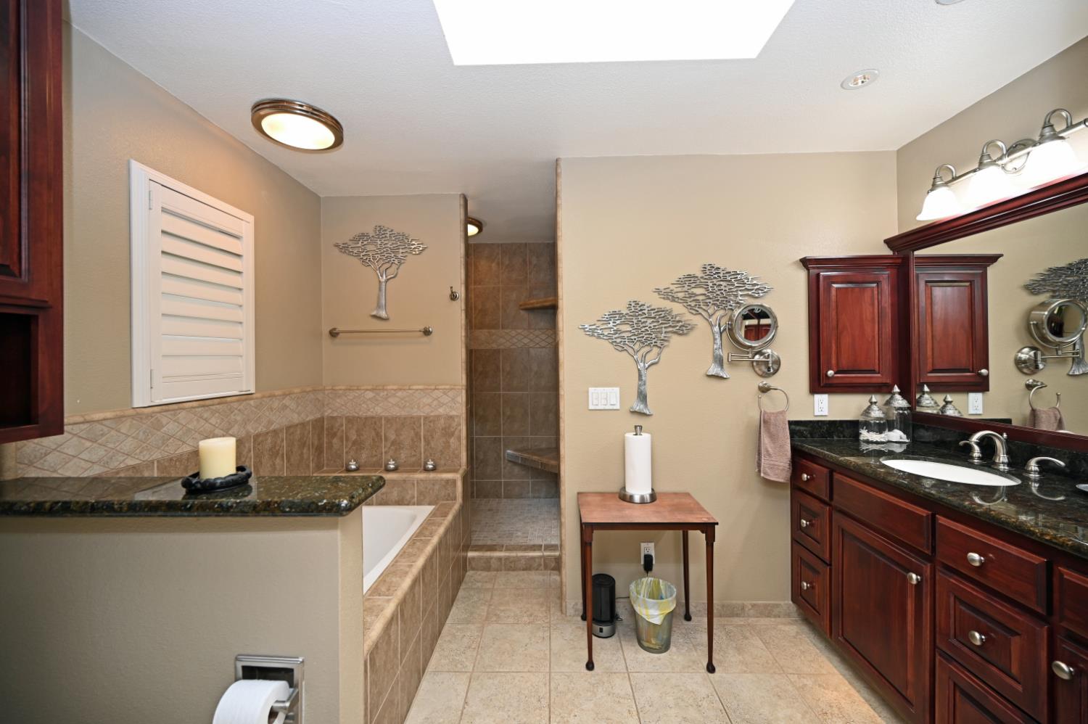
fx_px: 423
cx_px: 544
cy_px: 362
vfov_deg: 81.1
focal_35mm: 14
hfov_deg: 104.3
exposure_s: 1/60
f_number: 4
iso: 360
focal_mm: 14
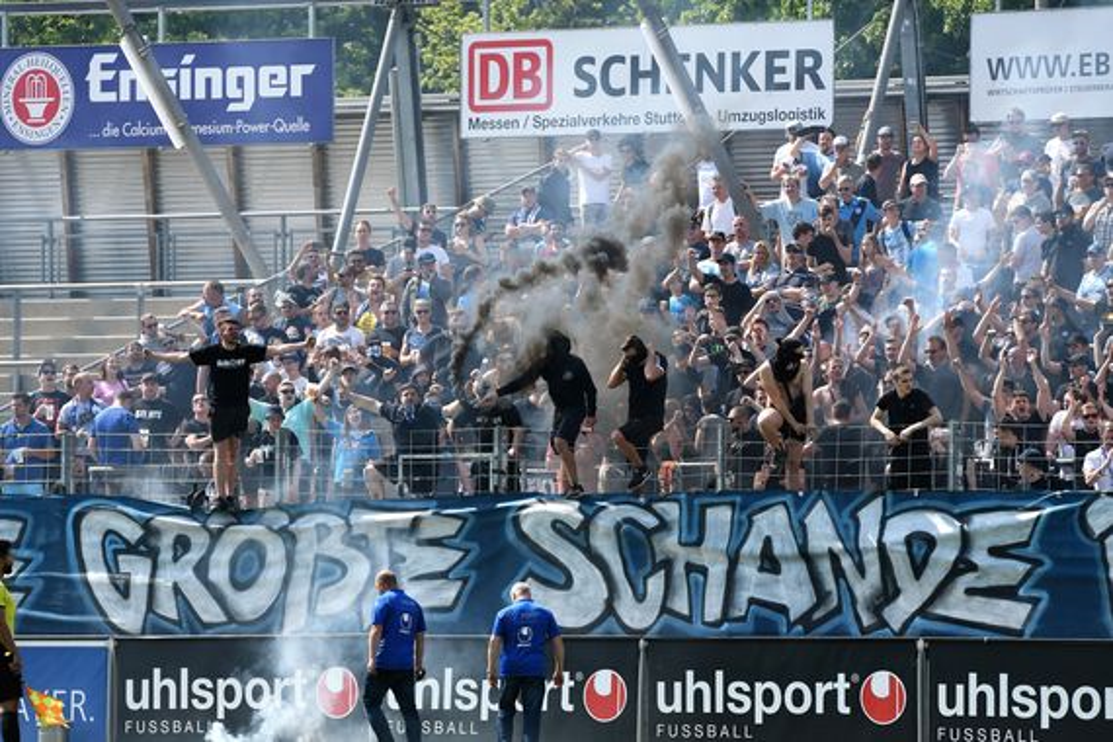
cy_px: 371
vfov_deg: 4.6
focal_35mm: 300
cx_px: 556
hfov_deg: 6.9
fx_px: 9274
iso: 160
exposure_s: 1/1000
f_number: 4.5
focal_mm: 200
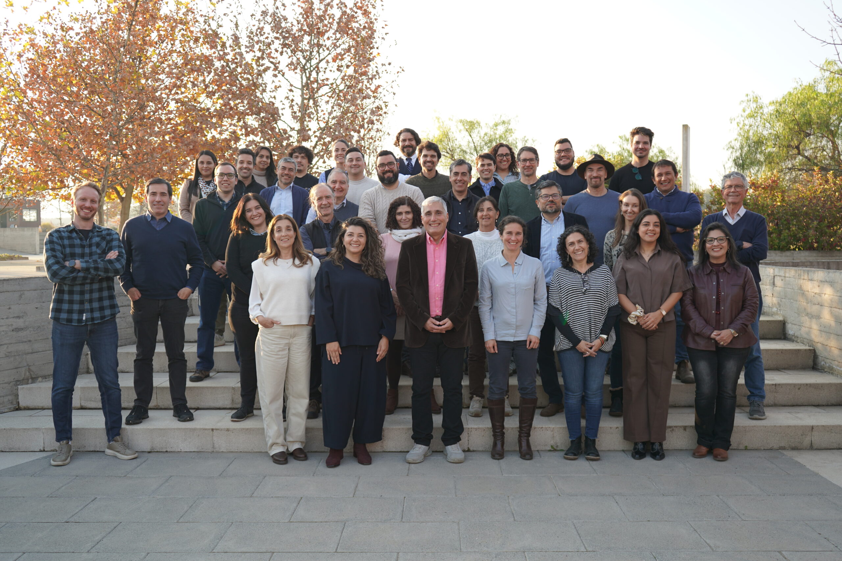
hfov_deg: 58.7
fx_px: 748
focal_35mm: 32
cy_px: 280
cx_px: 421
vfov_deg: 41.1
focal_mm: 32
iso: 125
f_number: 4
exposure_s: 1/160
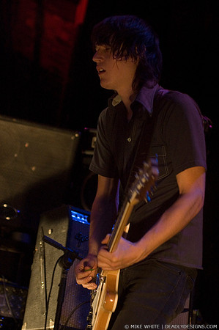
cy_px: 165
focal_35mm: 105
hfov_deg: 13.0
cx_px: 110
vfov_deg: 19.5
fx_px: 960
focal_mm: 70
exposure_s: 1/40
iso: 1600
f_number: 2.8
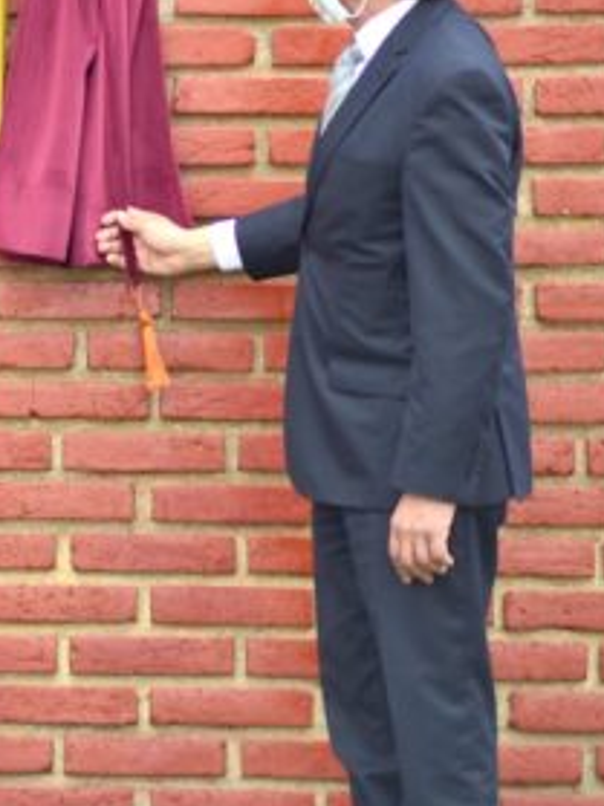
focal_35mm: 372
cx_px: -225
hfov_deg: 4.0
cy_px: 380
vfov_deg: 5.3
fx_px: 8661
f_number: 4.5
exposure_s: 1/100
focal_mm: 155
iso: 63
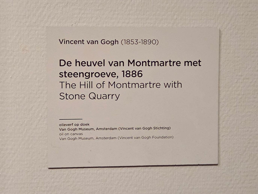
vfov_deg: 58.9
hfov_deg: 73.9
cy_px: 97
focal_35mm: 23
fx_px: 171
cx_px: 129
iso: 1600
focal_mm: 5.4
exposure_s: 1/120
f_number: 1.8
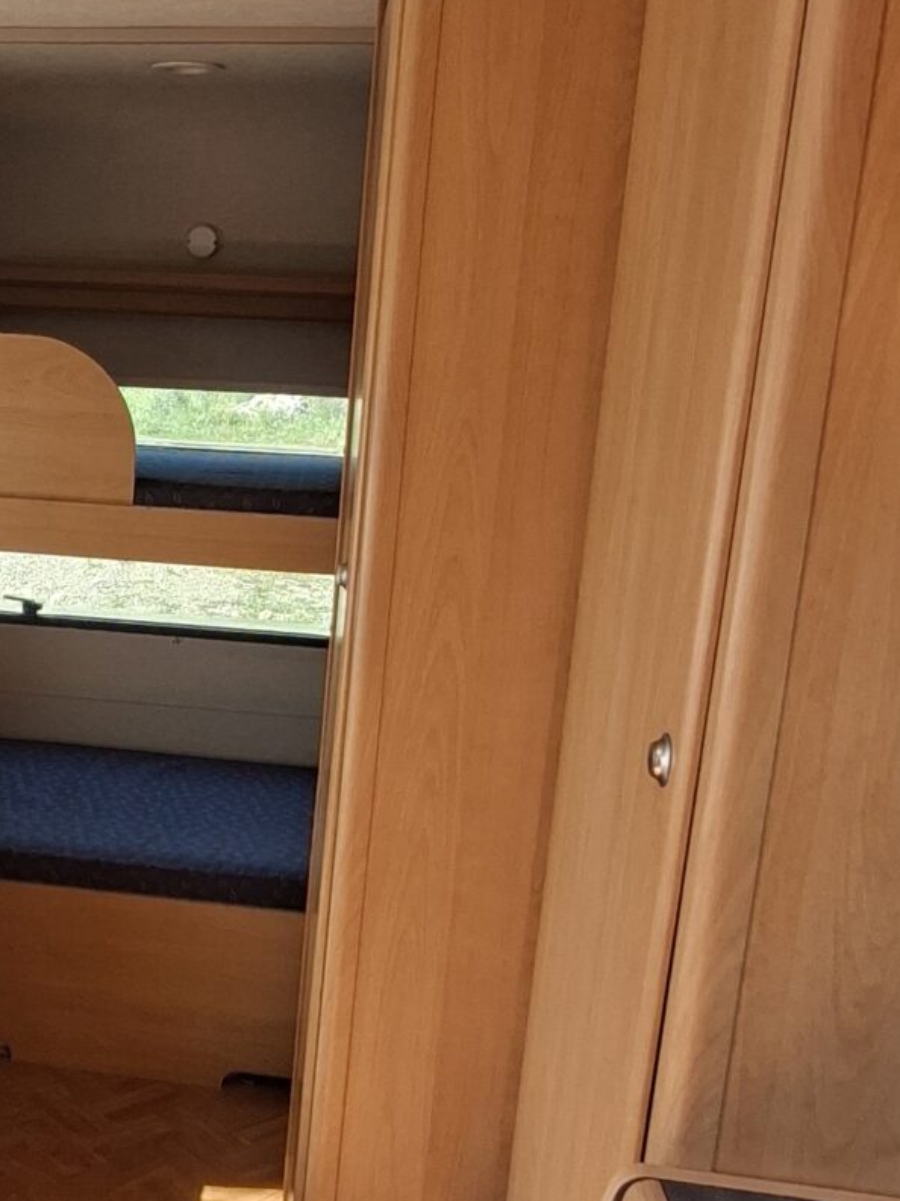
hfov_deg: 31.9
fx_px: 1456
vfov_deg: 44.8
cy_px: 616
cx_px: 20
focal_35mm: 42
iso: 40
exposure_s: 1/311
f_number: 2.2
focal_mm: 1.74
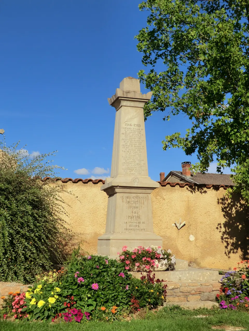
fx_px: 451
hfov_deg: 30.9
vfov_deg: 40.4
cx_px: 124
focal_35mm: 47
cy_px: 166
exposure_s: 1/250
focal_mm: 8.4
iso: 80
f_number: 9.3
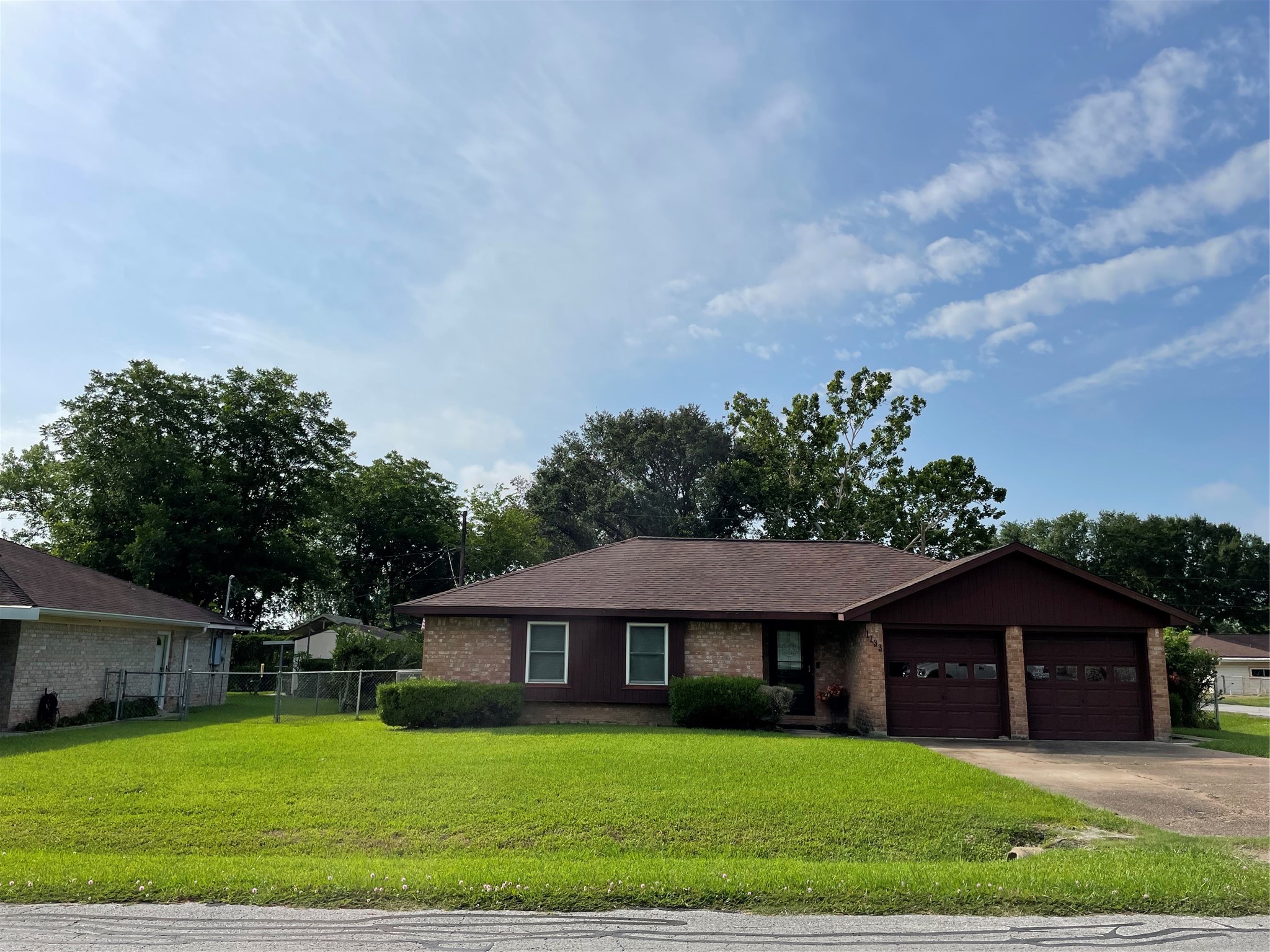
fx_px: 954
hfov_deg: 67.3
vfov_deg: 53.1
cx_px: 635
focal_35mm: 26
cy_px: 476
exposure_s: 1/8403
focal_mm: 4.2
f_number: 1.6
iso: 32
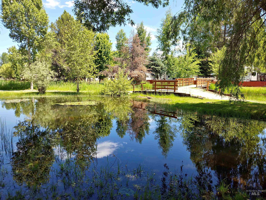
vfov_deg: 58.9
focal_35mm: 23
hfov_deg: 73.9
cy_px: 100
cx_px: 133
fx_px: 177
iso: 20
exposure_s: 1/450
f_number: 1.8
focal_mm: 5.4
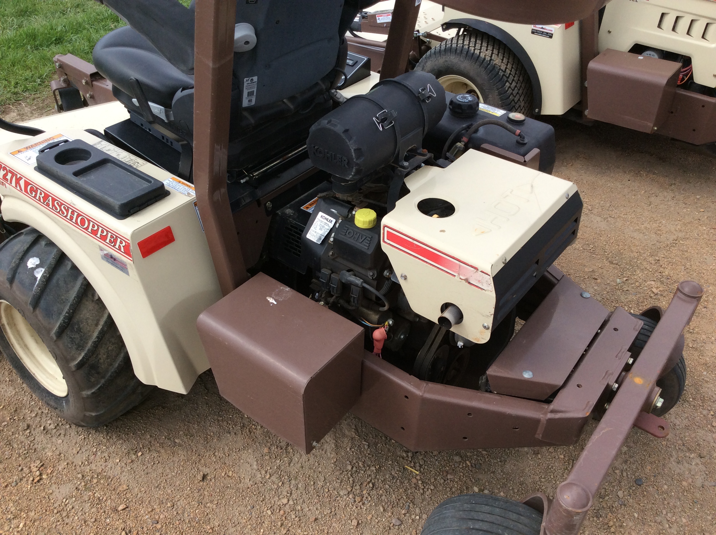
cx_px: 358
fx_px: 661
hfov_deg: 56.9
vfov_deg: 44.1
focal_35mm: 32
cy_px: 268
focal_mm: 3.3
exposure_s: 1/715
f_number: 2.4
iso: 32
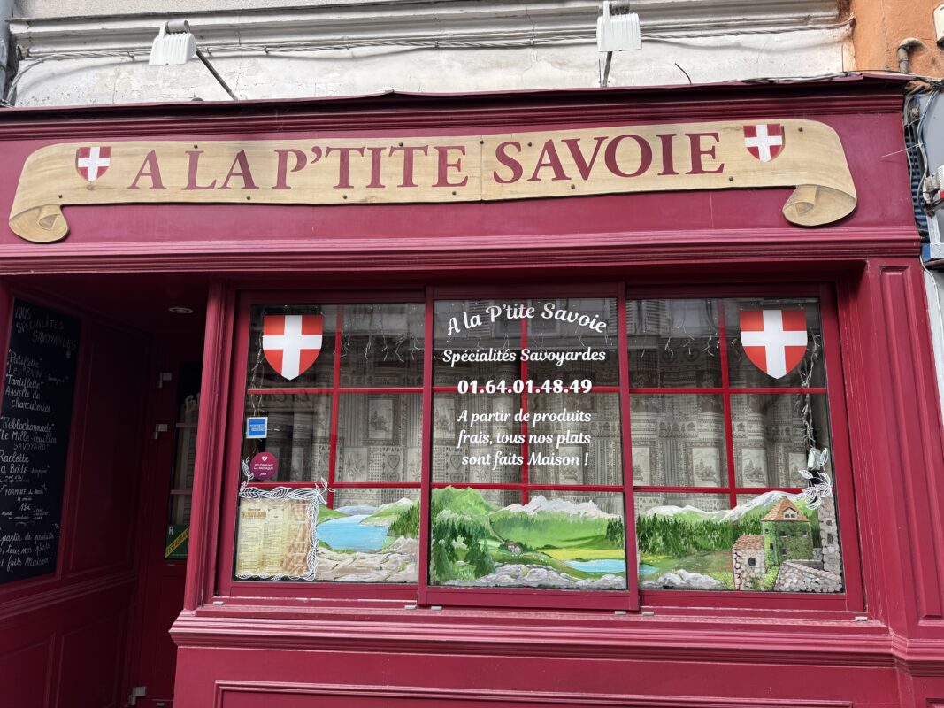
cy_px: 354
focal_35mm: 24
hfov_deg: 71.6
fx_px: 654
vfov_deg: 56.8
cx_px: 472
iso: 80
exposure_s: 1/832
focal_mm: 6.76
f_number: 1.78
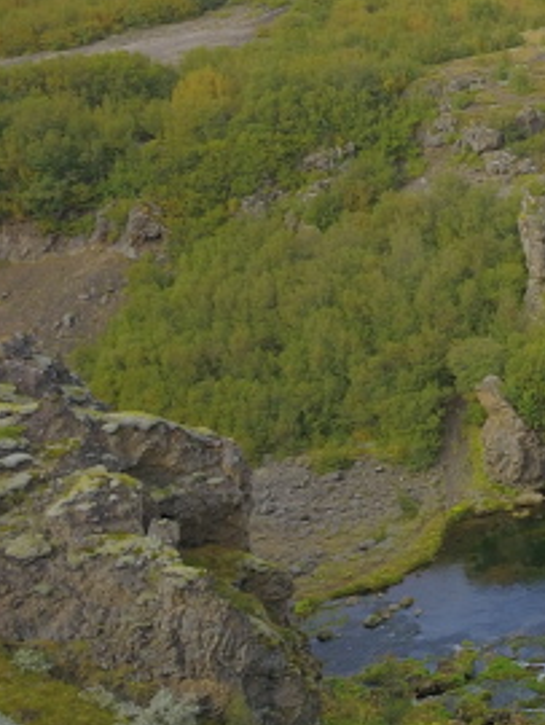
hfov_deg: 16.1
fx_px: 1614
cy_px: 204
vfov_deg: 25.1
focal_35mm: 77
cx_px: 988
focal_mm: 4.73
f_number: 2.2
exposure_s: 1/25
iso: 117
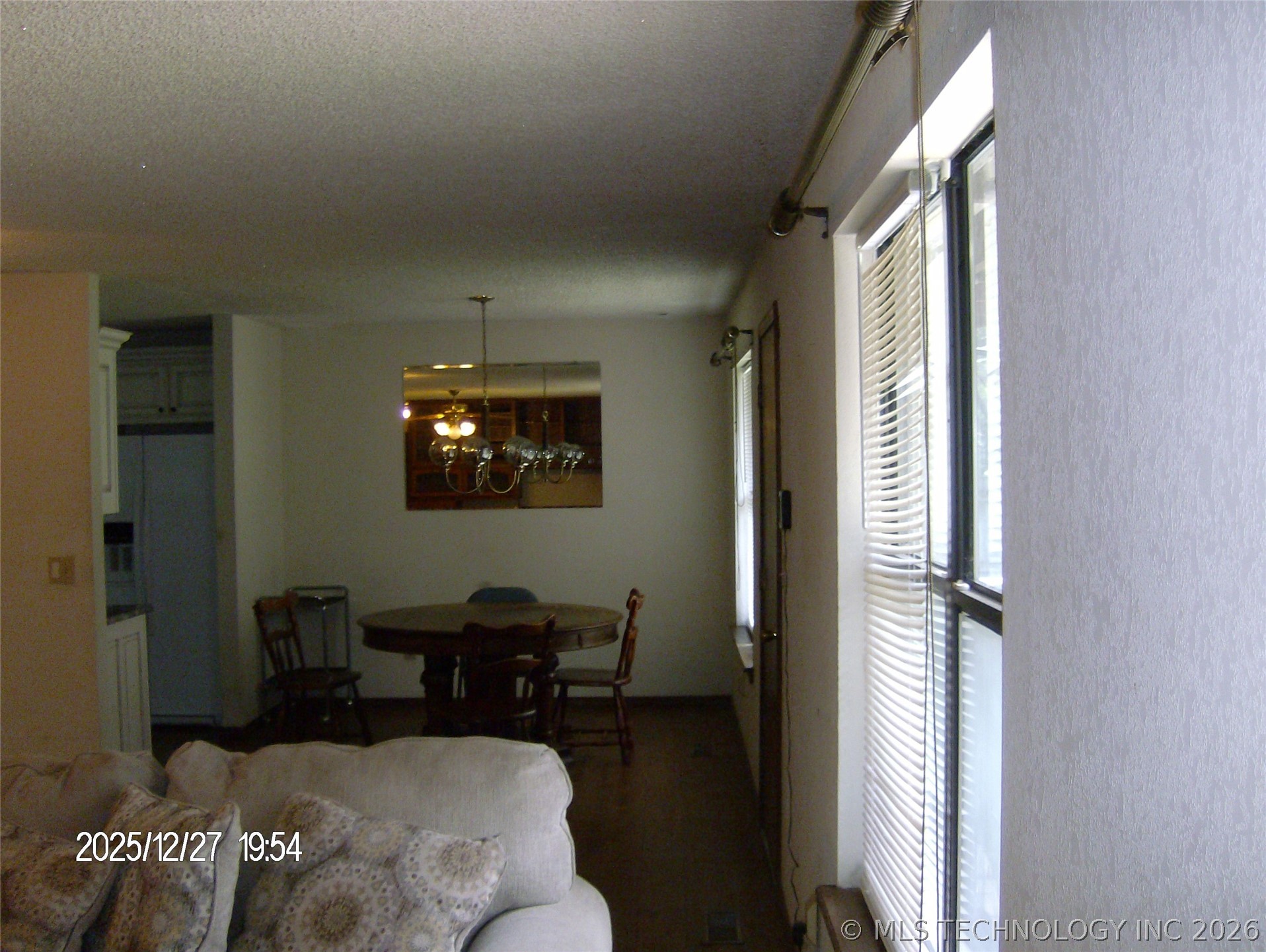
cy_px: 476
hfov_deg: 51.3
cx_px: 633
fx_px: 1318
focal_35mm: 36
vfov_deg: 39.7
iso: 200
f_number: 2.8
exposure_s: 1/60
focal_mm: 6
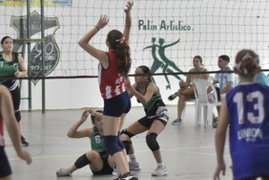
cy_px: 85
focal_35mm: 170
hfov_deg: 12.1
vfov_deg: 8.1
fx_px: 1270
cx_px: 120
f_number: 1.8
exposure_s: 1/2500
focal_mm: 50
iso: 3200
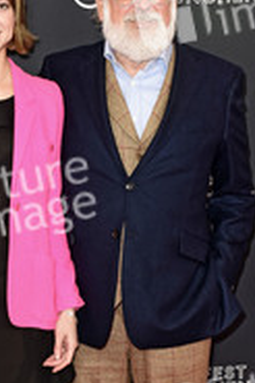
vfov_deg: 19.4
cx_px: 50
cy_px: 311
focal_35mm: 104
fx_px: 1107
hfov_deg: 13.1
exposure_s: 1/125
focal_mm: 32
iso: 640
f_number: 6.3
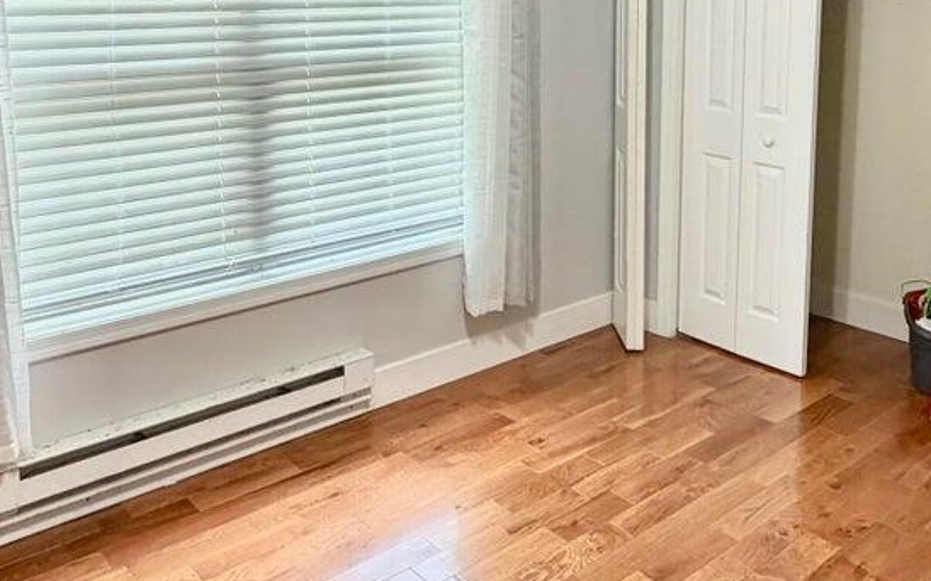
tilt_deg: -6.0
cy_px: 88
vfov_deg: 33.1
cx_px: 541
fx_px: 938
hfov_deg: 52.5
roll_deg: -0.1
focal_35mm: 37
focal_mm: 2.22
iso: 160
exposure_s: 1/60
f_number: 2.2
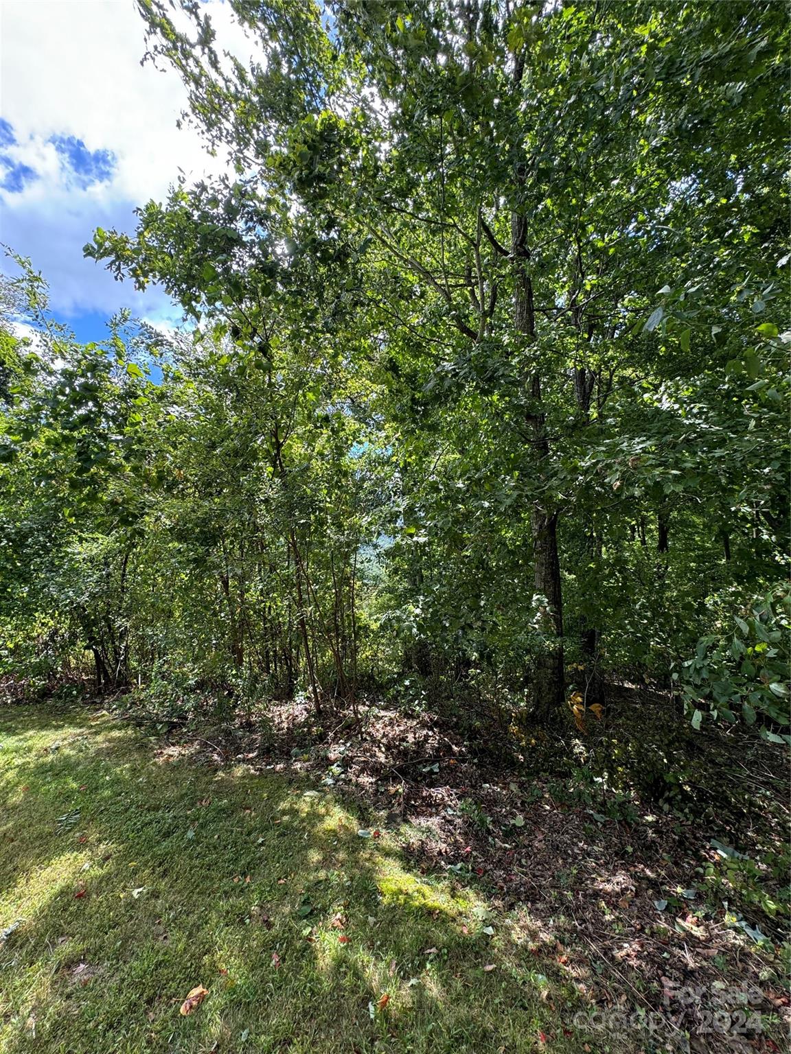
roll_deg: +5.0
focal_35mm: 14
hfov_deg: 85.7
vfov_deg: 102.1
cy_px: 527
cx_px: 396
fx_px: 427
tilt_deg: +0.3
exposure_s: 1/190
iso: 40
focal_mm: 2.22
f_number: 2.2
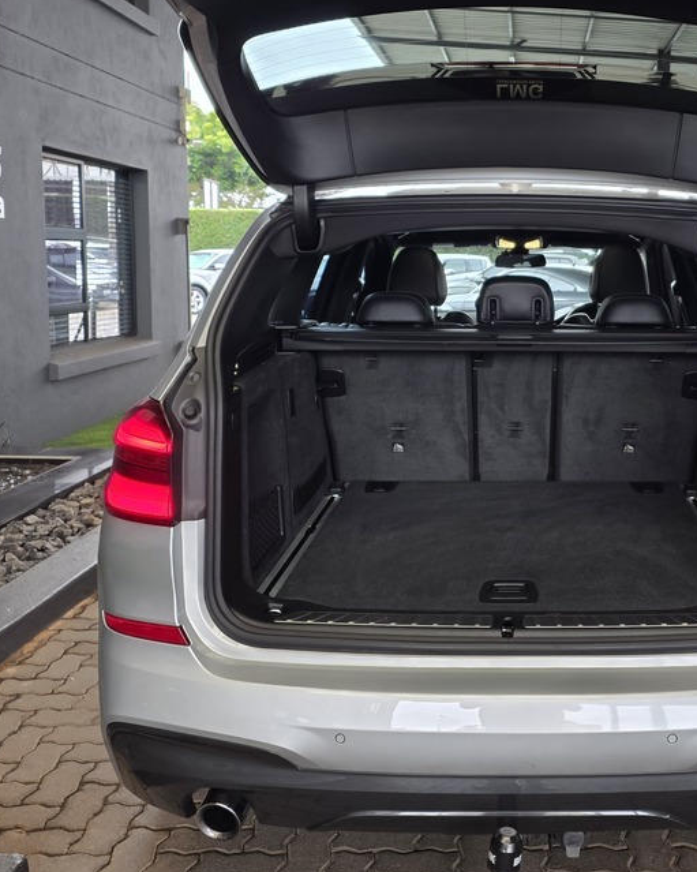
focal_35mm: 36
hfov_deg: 39.9
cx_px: 529
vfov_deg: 50.1
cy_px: 364
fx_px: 929
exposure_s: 1/61
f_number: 1.7
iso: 125
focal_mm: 6.25
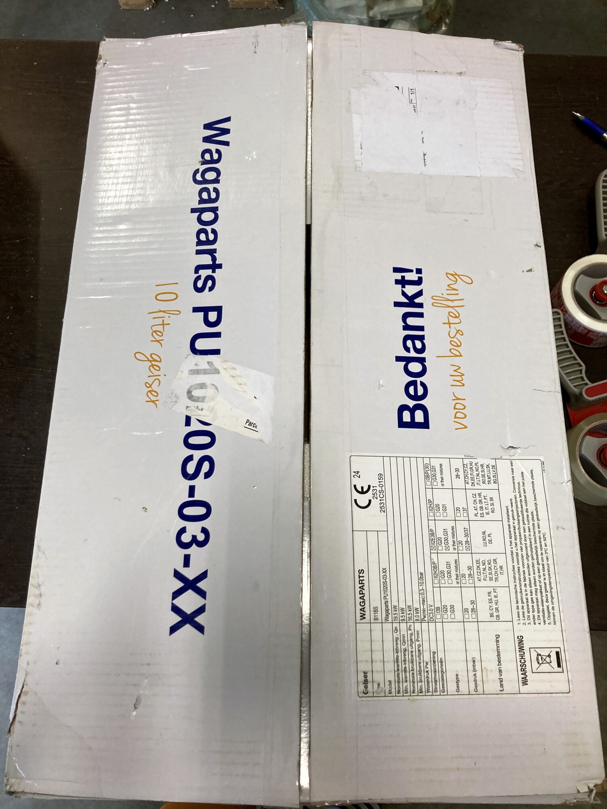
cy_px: 404
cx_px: 304
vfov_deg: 63.4
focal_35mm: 28
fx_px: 655
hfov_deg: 49.7
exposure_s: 1/50
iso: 100
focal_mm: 3.99
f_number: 1.8
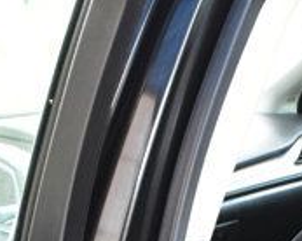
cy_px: 480
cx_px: 258
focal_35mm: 150
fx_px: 1339
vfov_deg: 9.6
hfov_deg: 12.8
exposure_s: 1/30
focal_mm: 18
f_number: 7.1
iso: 400
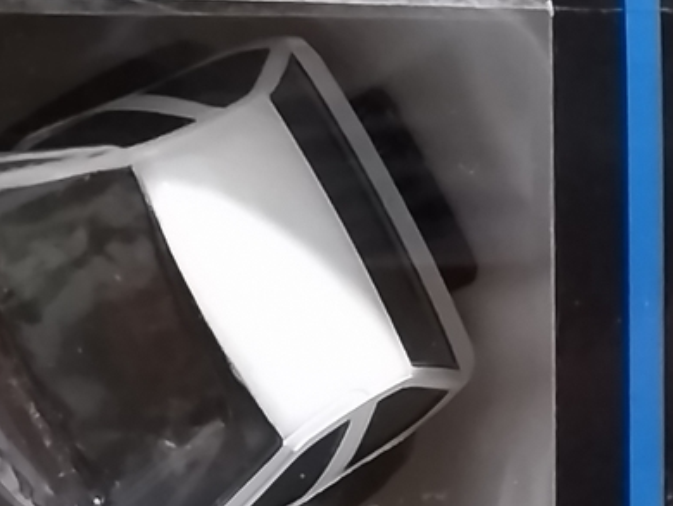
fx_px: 1556
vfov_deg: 17.9
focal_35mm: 80
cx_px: 602
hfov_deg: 23.8
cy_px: 525
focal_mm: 4.8
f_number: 1.79
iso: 998
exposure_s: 1/33.3
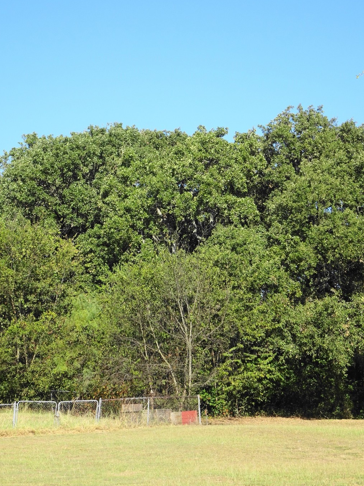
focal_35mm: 77
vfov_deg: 25.3
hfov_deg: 19.1
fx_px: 1080
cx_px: 173
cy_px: 216
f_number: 4.5
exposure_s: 1/400
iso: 80
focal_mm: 11.66
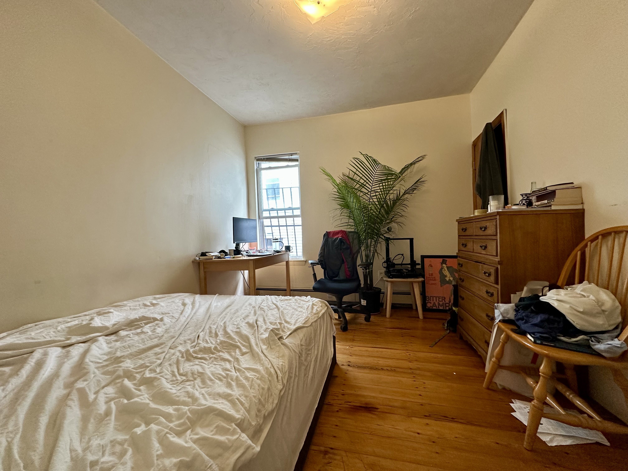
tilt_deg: +0.7
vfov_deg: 85.7
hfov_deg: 102.1
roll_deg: +1.3
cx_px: 314
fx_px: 254
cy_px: 236
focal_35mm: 14
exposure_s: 1/120
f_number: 2.2
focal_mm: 2.22
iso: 200
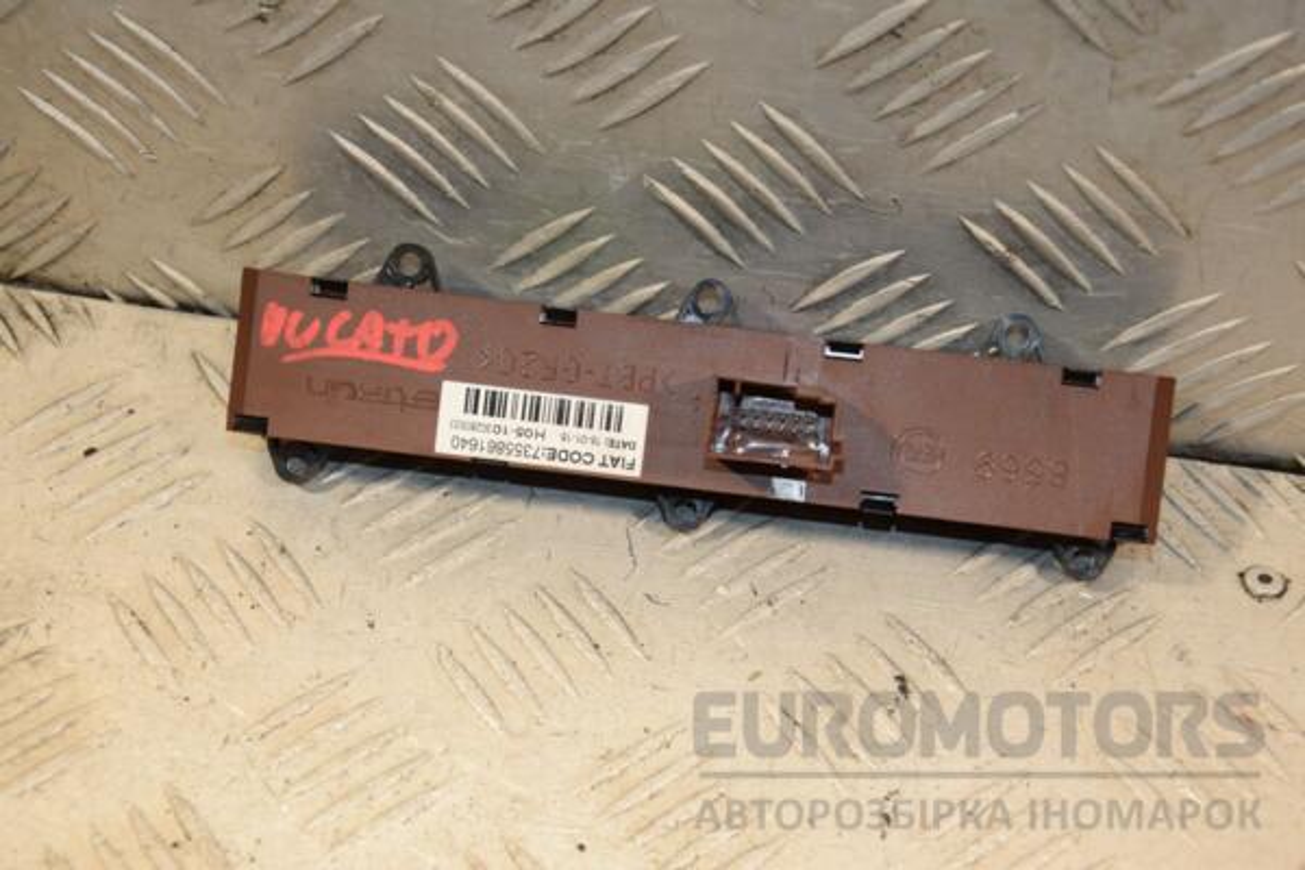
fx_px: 2827
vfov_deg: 17.5
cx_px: 652
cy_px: 435
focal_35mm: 78
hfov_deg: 26.0
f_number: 5.6
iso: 800
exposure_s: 1/200
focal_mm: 52
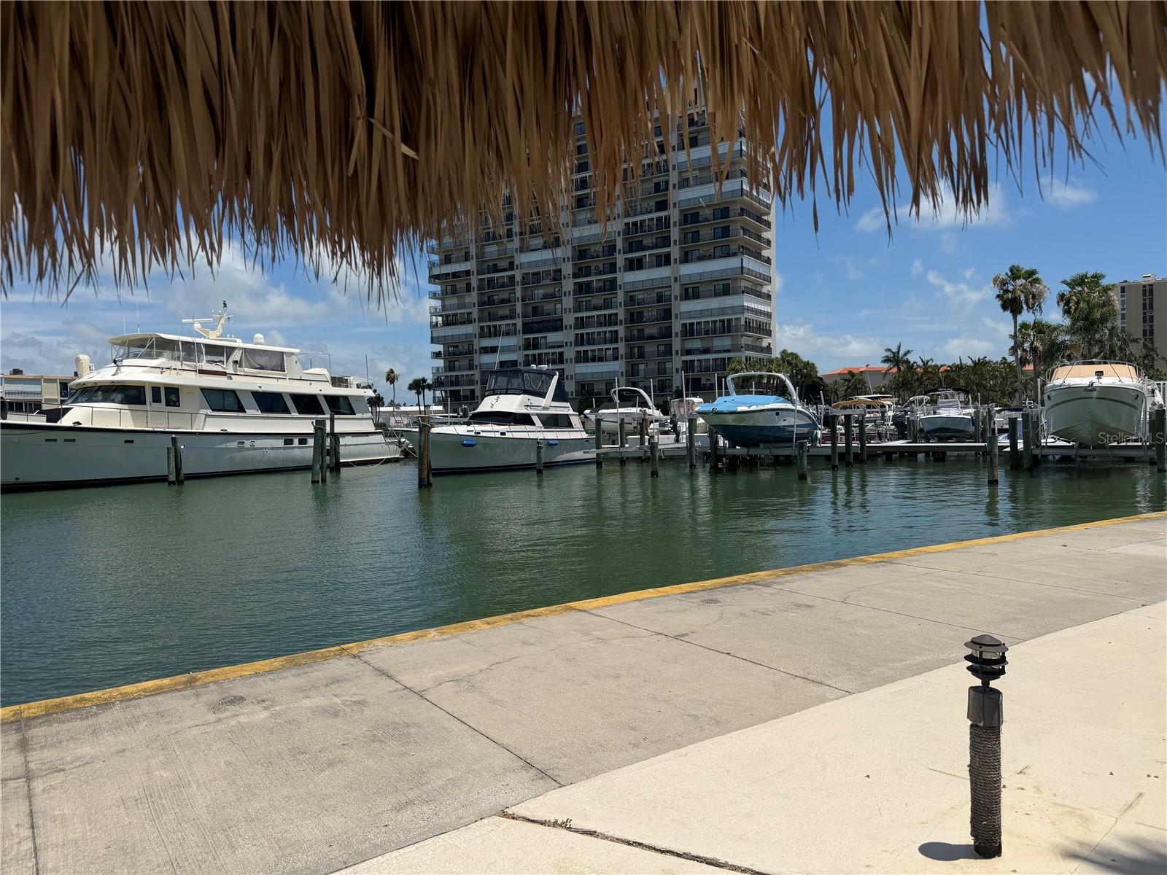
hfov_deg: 71.6
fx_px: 809
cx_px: 584
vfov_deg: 56.8
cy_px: 438
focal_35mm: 24
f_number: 1.78
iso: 80
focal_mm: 6.76
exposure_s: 1/9091
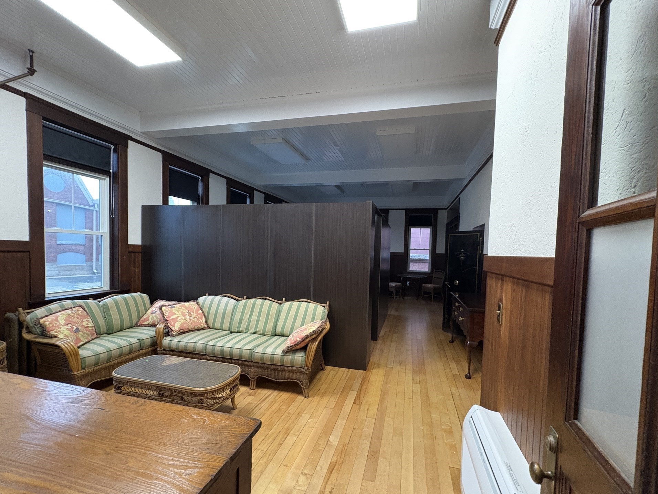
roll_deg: -2.1
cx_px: 342
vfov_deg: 81.7
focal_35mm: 15
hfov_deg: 98.1
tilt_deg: +0.0
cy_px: 264
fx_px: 285
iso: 640
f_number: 2.2
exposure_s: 1/60
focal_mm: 2.22
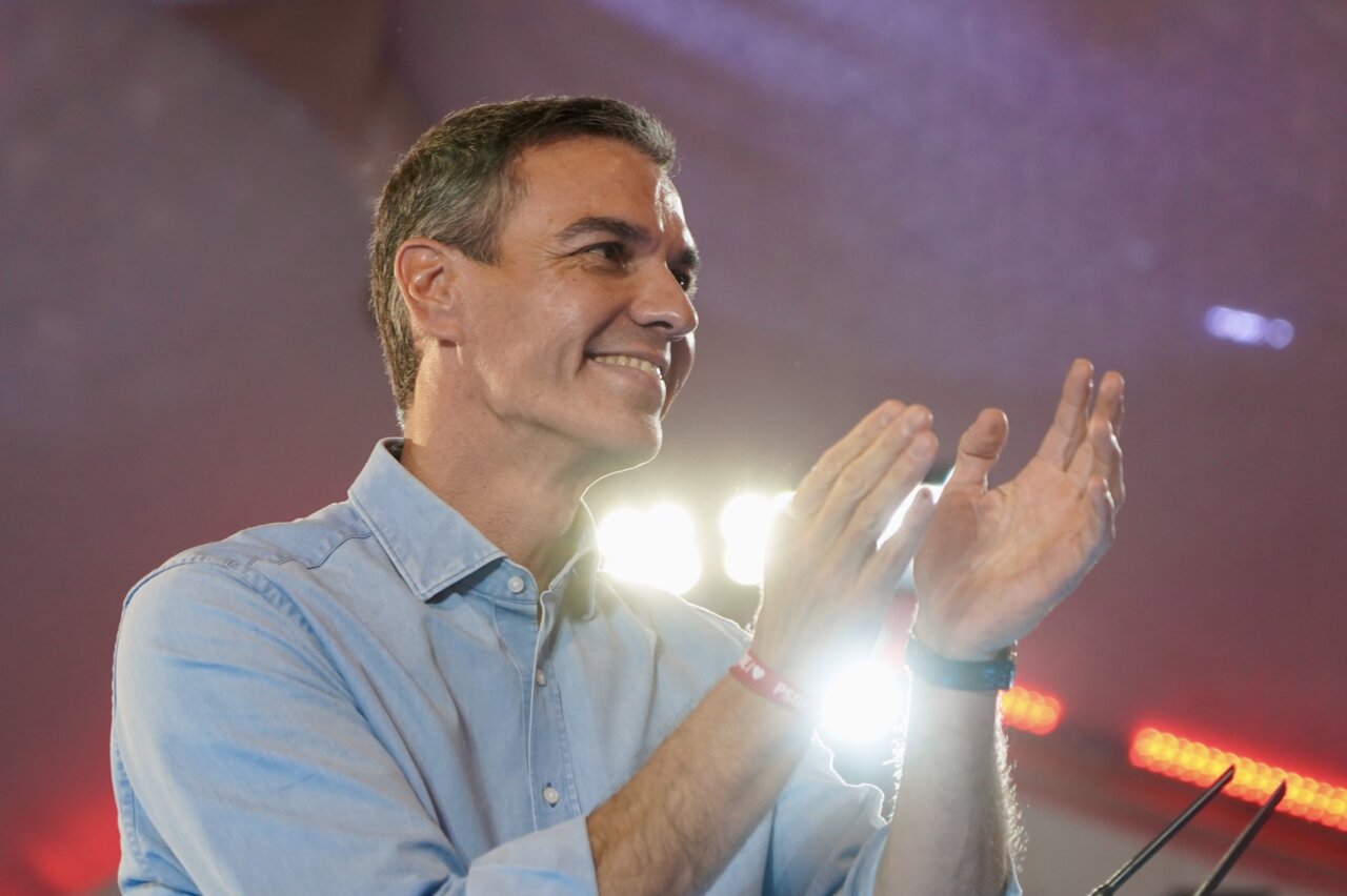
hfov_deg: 19.6
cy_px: 448
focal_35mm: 104
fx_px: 3889
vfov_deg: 13.2
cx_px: 674
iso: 1600
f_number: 4
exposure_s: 1/320
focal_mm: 104
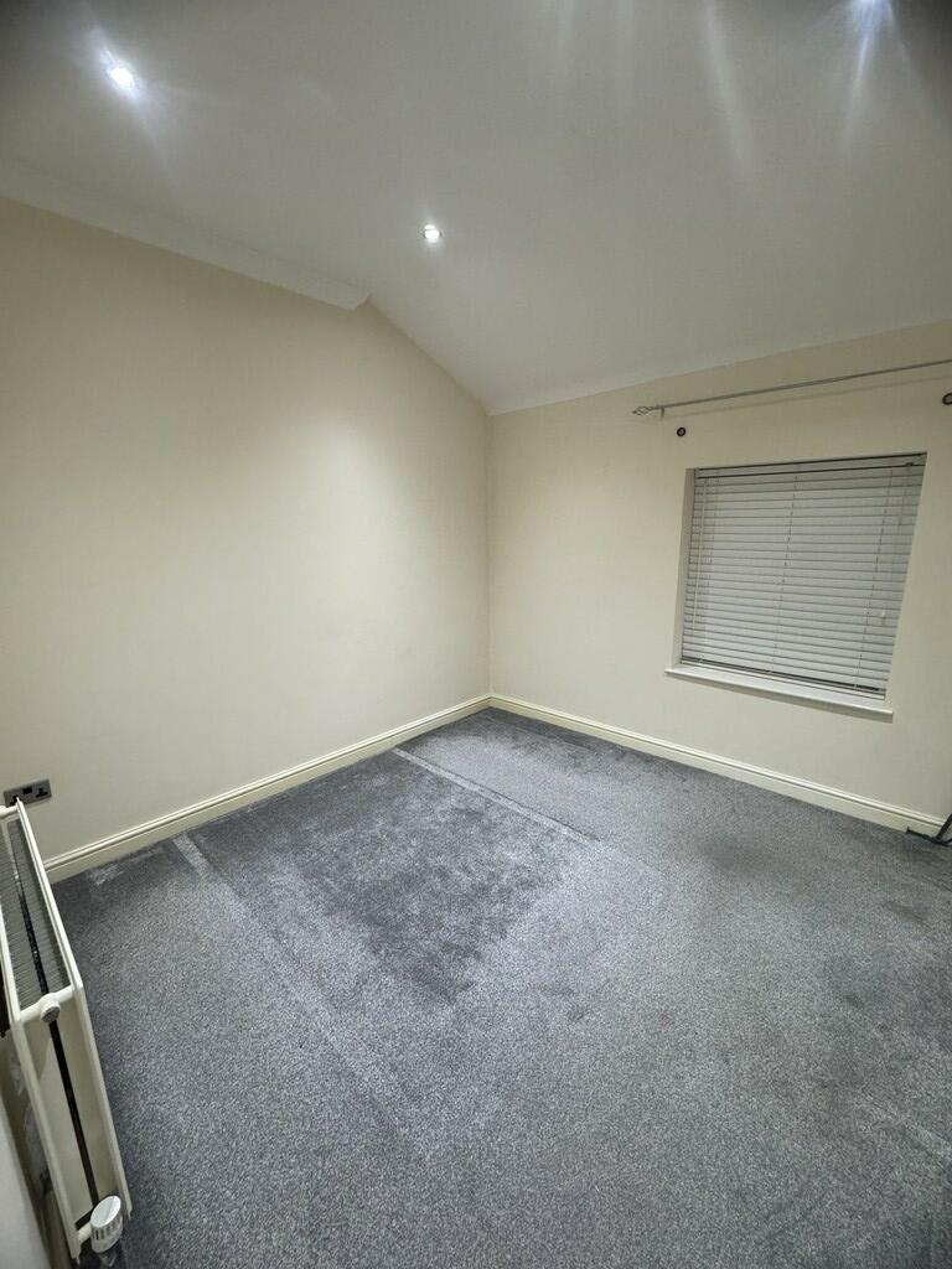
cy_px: 634
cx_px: 476
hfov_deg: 85.7
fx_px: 513
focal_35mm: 14
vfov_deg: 102.1
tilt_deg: -13.6
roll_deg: +0.7
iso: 320
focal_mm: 2.22
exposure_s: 1/50
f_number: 2.2
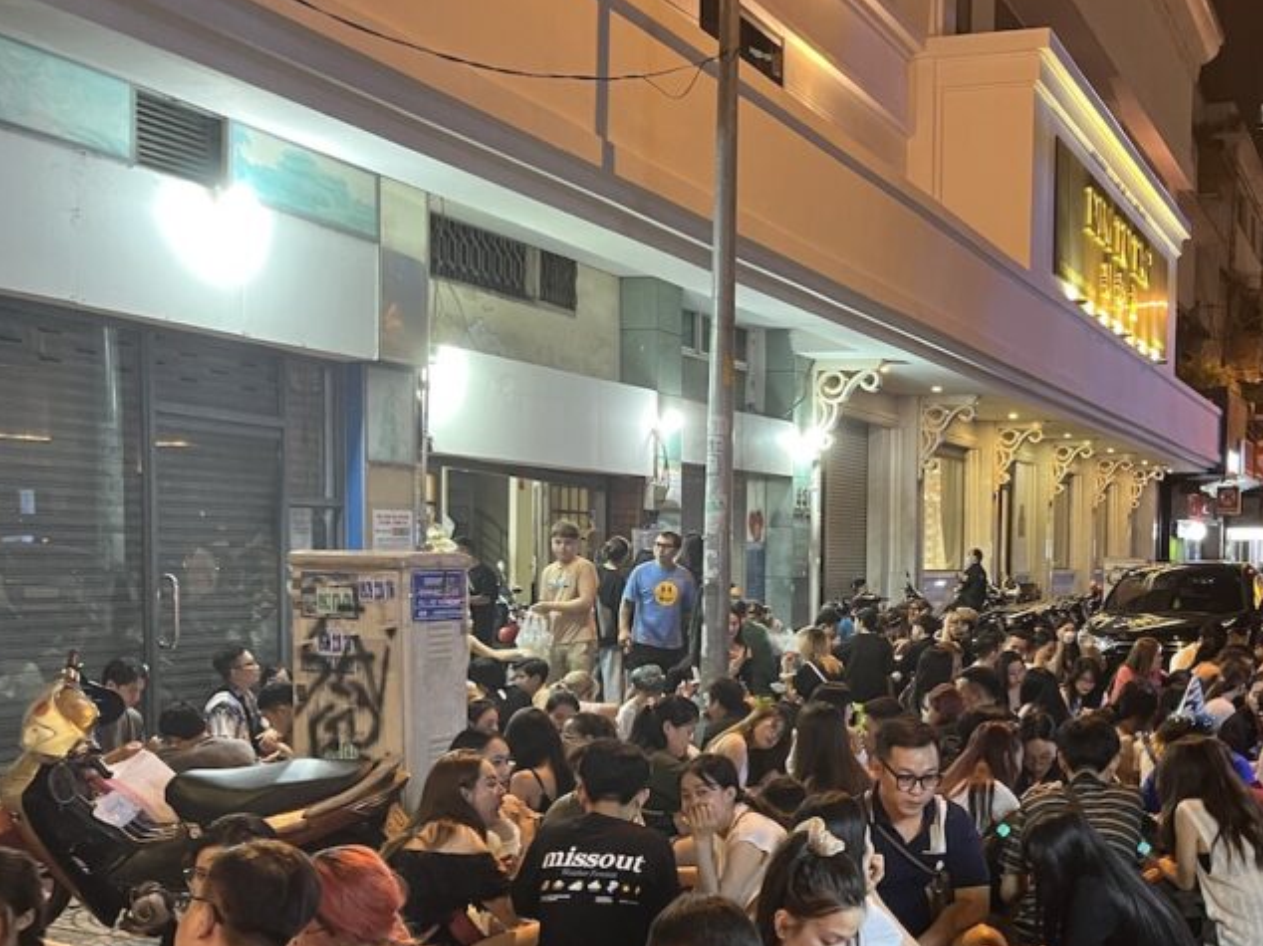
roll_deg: -1.7
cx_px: 914
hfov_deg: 43.7
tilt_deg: -4.0
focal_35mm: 42
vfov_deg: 34.1
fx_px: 1532
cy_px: 619
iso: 400
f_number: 1.6
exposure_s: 1/33
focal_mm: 5.1
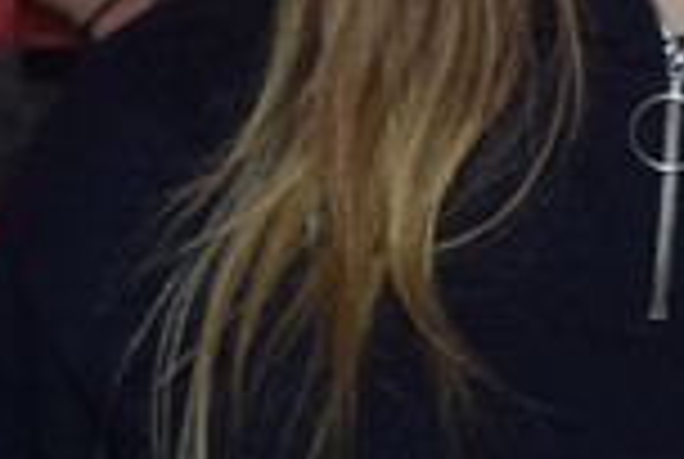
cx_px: 596
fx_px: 4169
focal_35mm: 219
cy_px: 72
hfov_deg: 9.3
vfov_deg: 6.3
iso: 1600
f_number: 3.8
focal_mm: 22
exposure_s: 1/30
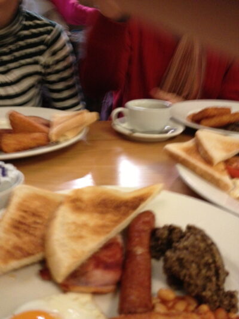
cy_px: 160
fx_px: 322
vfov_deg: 52.6
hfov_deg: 40.7
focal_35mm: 35
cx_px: 120
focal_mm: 4.28
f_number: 2.4
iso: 400
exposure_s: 1/20
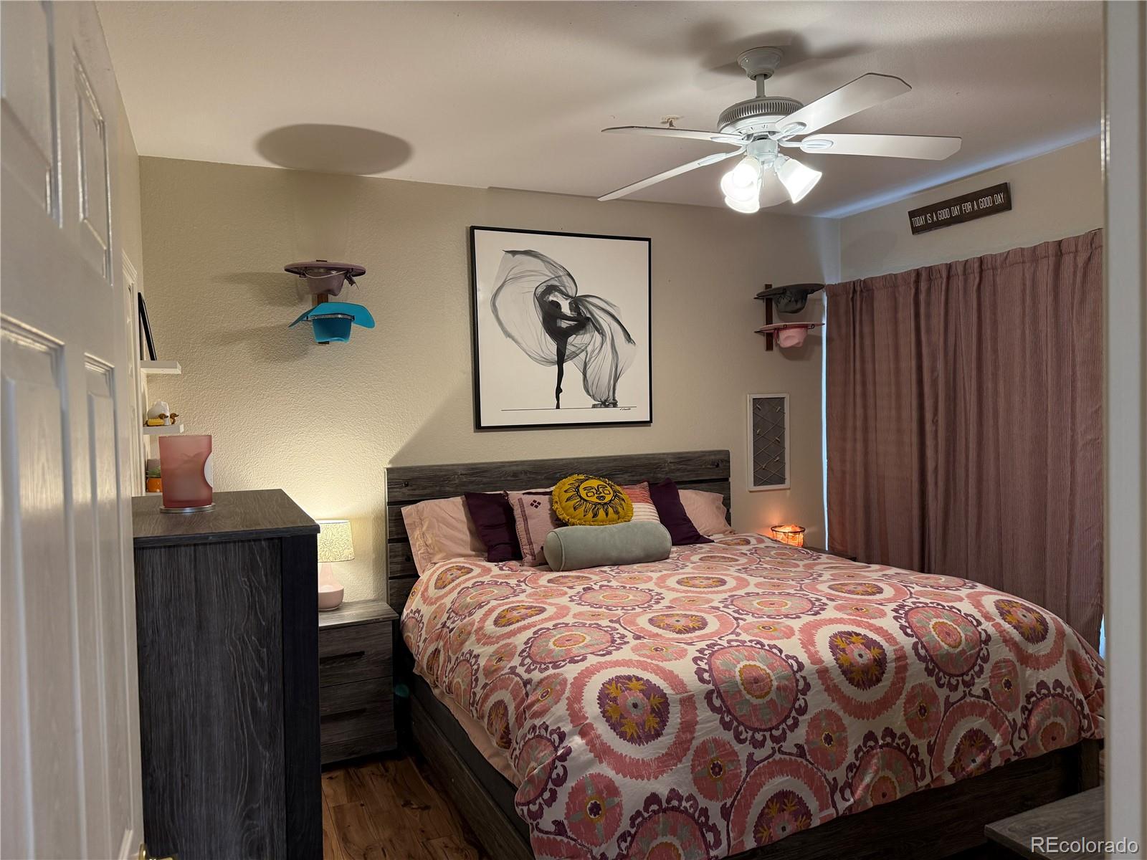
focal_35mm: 24
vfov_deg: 56.8
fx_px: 795
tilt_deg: -1.2
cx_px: 574
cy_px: 430
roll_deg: +1.4
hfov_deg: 71.6
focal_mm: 6.76
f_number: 1.78
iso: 200
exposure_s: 1/60
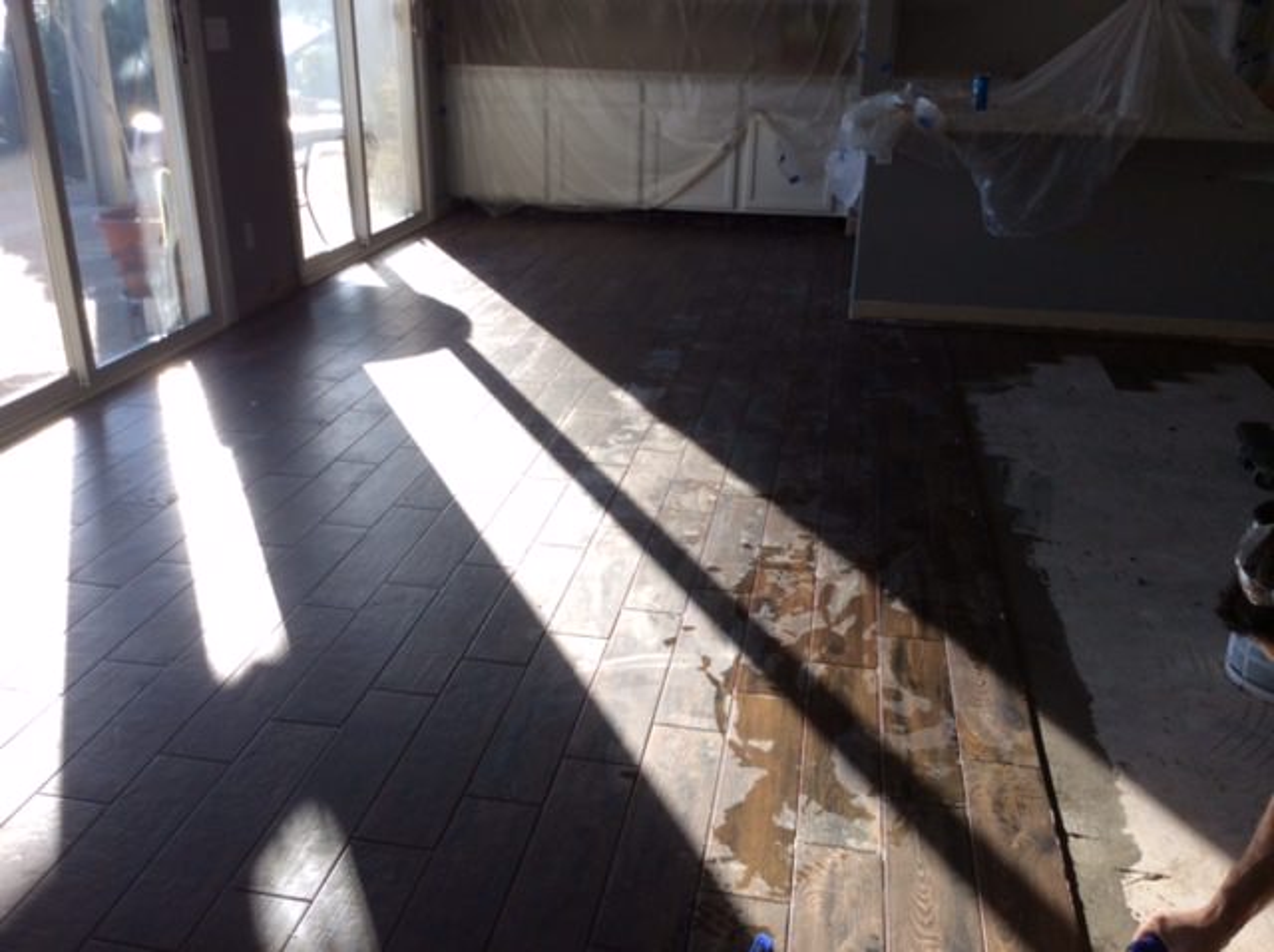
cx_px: 637
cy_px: 476
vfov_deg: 42.8
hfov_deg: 55.4
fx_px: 1213
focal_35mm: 33
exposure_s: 1/205
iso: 32
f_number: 2.4
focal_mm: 3.3
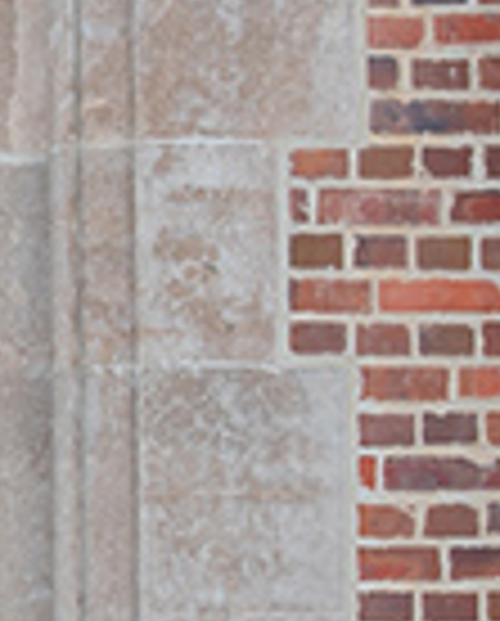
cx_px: -1122
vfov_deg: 3.9
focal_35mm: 489
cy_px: 432
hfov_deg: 3.1
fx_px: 9016
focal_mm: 80
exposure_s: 1/80
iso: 320
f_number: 5
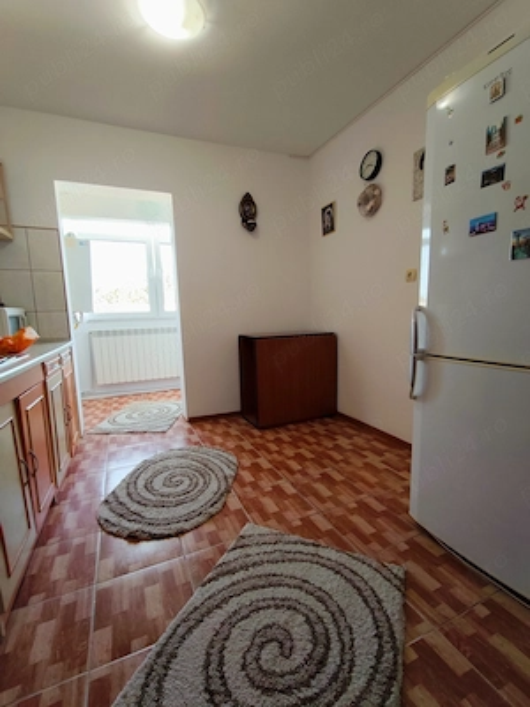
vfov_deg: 94.5
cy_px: 354
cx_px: 265
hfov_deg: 78.1
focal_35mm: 16
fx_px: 327
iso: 78
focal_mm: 1.67
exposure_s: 1/50
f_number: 2.2
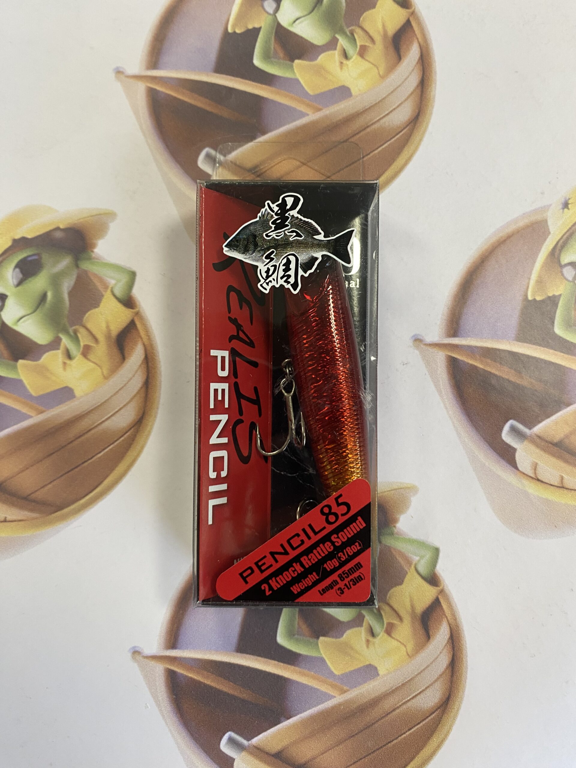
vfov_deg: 67.3
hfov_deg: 53.1
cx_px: 288
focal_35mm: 26
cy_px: 384
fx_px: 577
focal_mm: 4.25
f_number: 1.8
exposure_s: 1/60
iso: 100
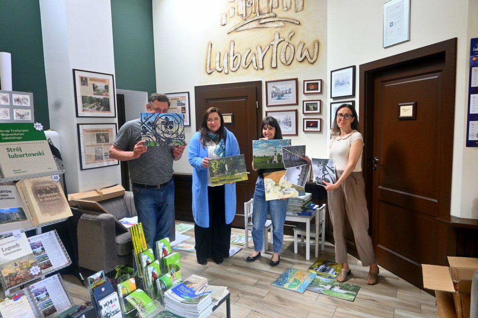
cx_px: 239
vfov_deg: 53.1
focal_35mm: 24
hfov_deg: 73.7
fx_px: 319
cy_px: 159
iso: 640
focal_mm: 16
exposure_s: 1/40
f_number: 6.3
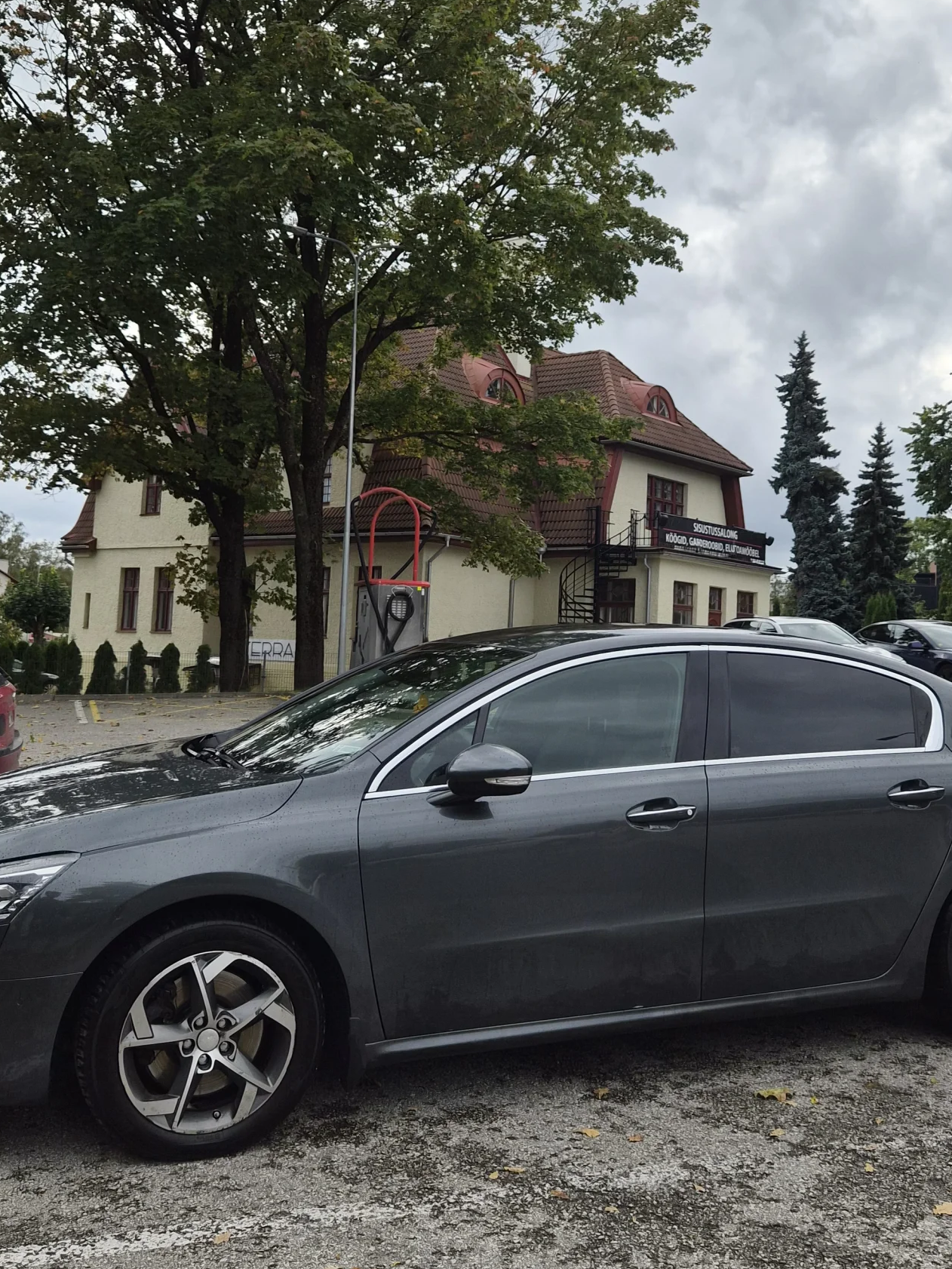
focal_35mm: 35
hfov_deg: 40.7
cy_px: 532
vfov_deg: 52.4
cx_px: 502
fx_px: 1283
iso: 80
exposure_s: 1/4912
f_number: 1.8
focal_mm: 5.4
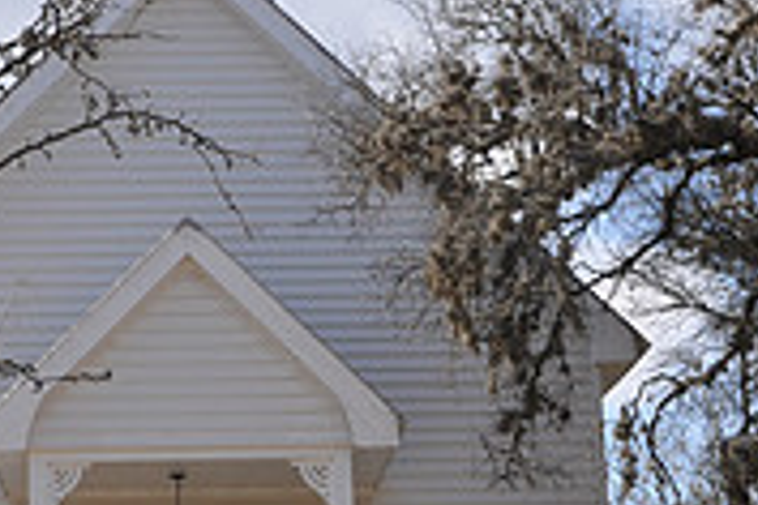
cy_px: 327
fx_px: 2274
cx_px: 291
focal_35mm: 108
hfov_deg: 18.9
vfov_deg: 12.7
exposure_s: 1/125
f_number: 11
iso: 200
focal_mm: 22
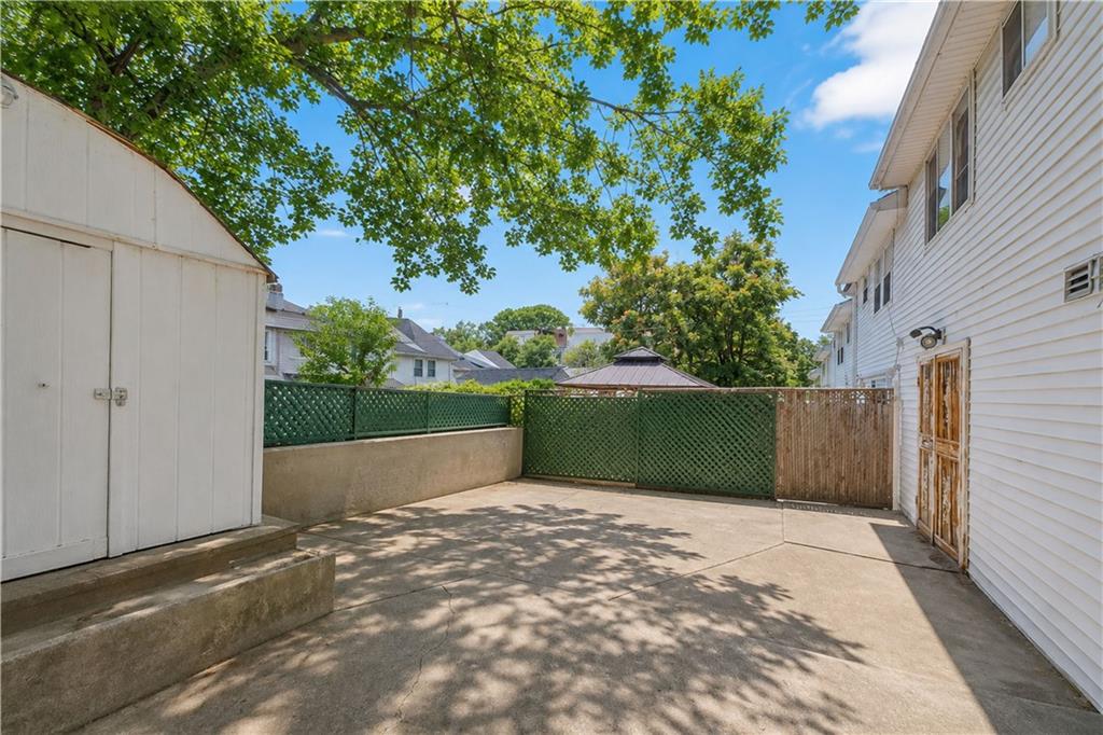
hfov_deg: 100.4
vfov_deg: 77.3
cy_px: 368
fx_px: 459
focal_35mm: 15
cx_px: 552
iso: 1000
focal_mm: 10
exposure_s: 1/60
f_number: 8
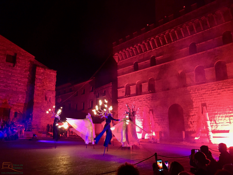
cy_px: 88
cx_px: 116
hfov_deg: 61.7
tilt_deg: +13.3
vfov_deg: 48.2
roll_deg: +0.0
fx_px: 195
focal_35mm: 29
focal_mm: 4.15
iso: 320
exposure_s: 1/17
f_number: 2.2
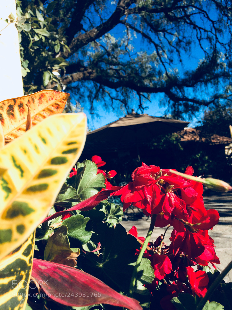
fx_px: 259
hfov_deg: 48.2
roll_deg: +5.7
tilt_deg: +1.6
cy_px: 155
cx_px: 116
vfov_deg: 61.7
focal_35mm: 29
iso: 32
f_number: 2.2
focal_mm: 4.15
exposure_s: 1/1642
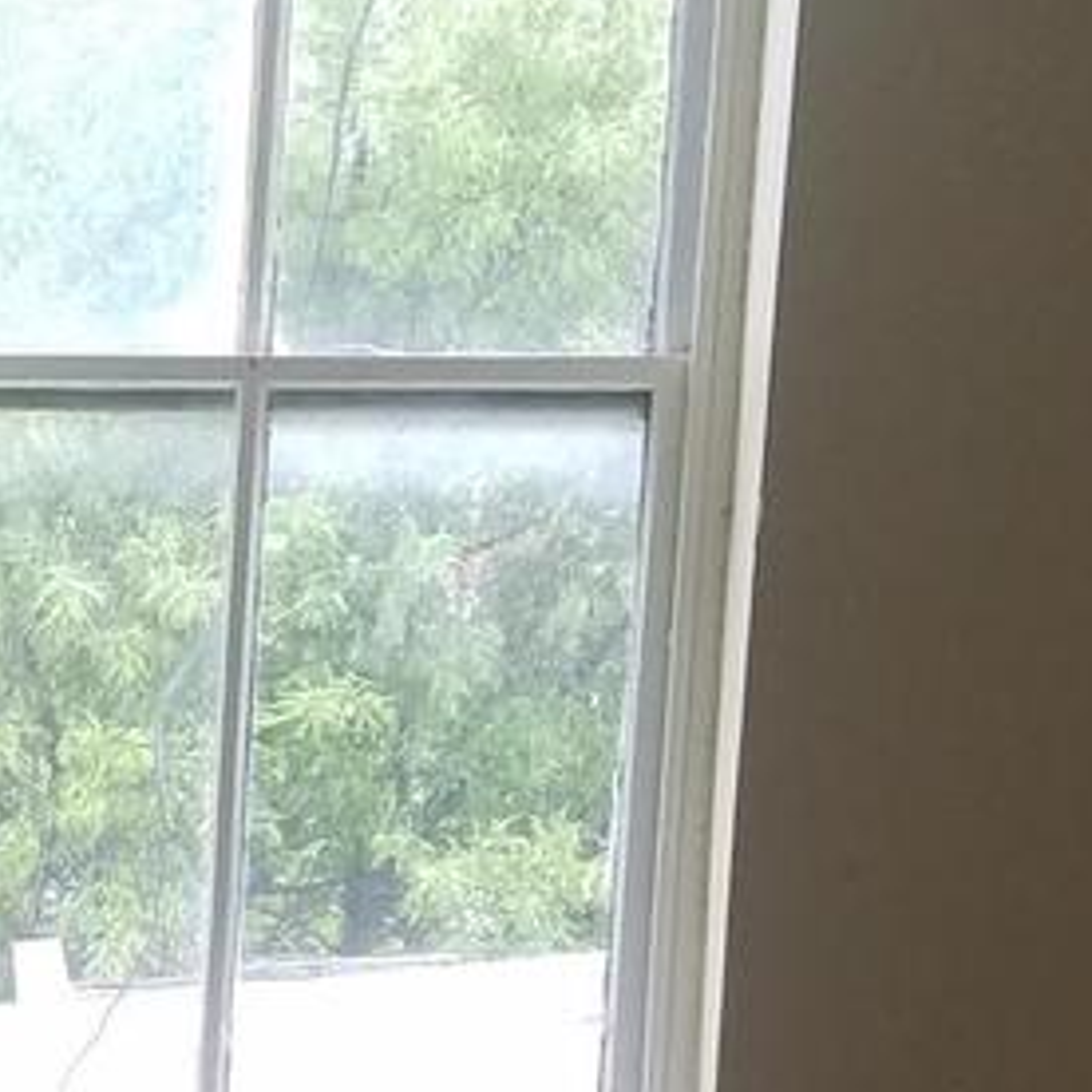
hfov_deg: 12.9
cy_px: 1167
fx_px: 4568
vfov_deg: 13.4
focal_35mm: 128
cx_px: -578
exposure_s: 1/120
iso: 100
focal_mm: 4.2
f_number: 1.7
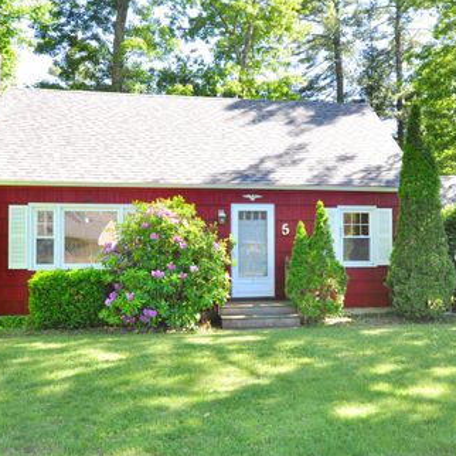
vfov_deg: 48.9
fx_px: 502
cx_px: 270
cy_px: 229
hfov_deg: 48.6
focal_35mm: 34
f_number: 7.1
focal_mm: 17
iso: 1000
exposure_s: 1/250
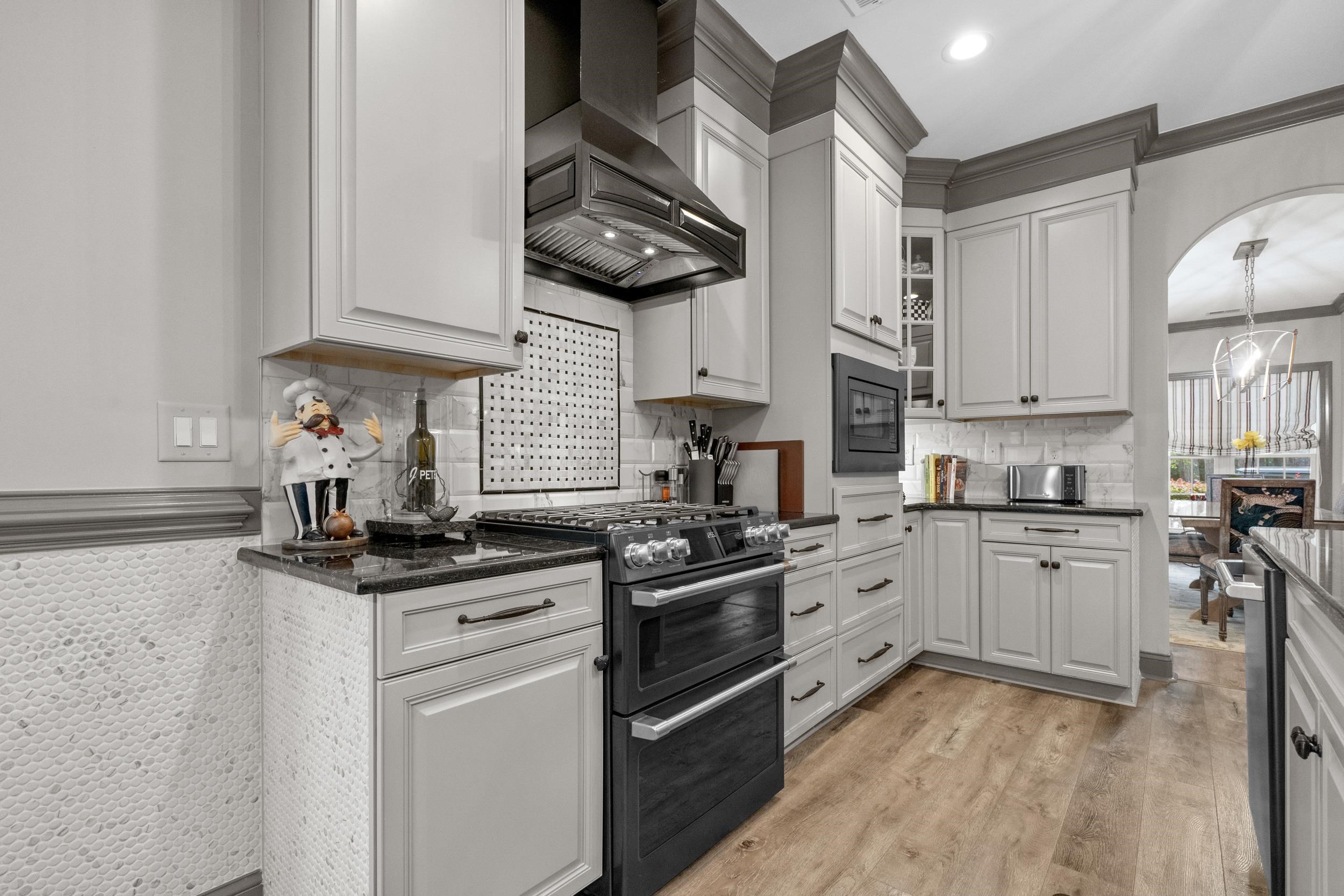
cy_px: 448
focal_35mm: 16
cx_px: 672
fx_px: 597
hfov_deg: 96.7
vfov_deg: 73.8
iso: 800
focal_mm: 16
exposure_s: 1/15
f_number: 8
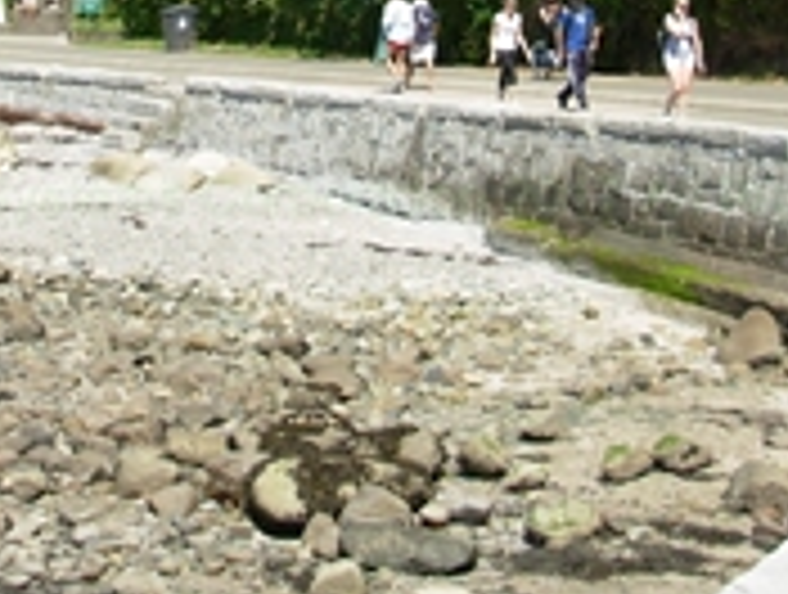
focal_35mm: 104
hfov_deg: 18.7
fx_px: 2372
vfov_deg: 13.7
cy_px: -194
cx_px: 180
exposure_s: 1/861
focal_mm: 6.3
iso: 50
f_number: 2.9
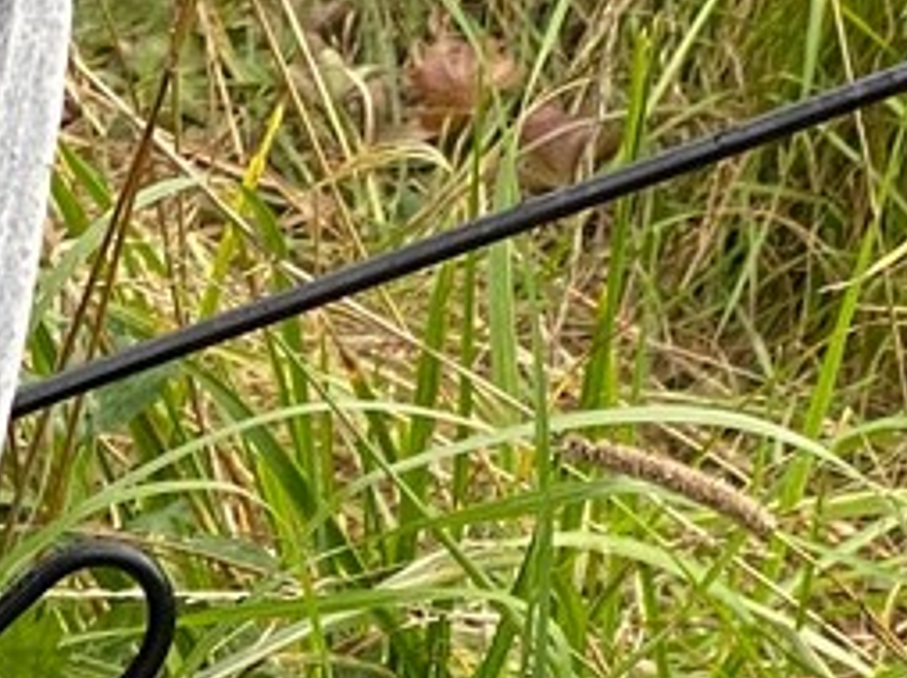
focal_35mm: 295
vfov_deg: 4.9
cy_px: 1517
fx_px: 7722
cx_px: -1421
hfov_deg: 6.3
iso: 20
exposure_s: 1/410
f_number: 2
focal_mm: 6
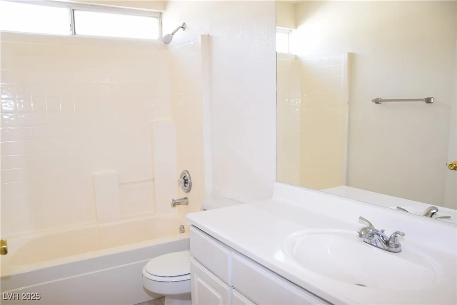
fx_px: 343
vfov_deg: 48.0
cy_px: 152
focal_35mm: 27
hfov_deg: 67.4
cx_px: 228
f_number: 7.1
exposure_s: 1/40
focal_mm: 18
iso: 400
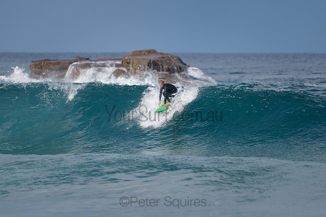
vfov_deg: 2.2
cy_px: 108
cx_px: 163
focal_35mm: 612
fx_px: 5546
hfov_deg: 3.4
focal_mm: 500
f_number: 5.6
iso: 220
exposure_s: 1/2000
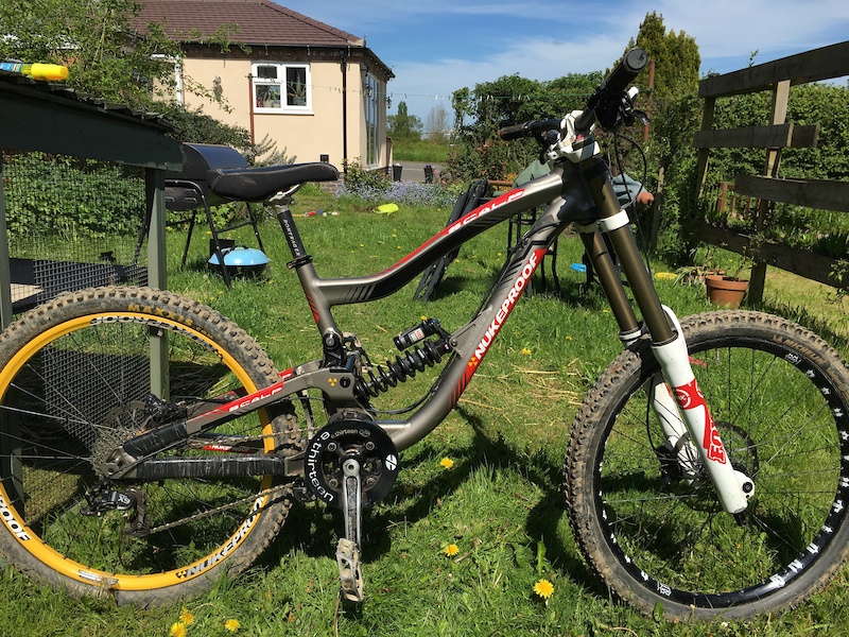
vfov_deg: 48.2
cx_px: 424
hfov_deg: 61.7
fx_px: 711
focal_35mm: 29
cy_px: 318
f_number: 2.2
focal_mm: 4.15
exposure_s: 1/1709
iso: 25
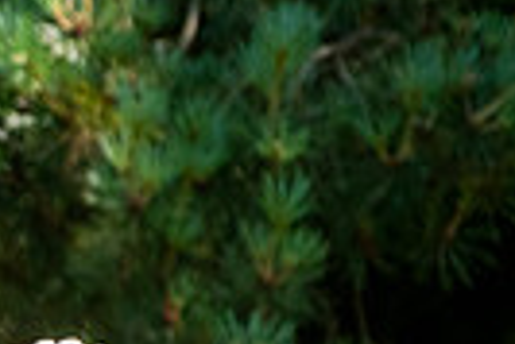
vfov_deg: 0.8
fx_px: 25305
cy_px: 667
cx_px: -469
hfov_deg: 1.2
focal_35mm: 1767
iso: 800
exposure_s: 1/1250
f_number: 5.6
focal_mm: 270
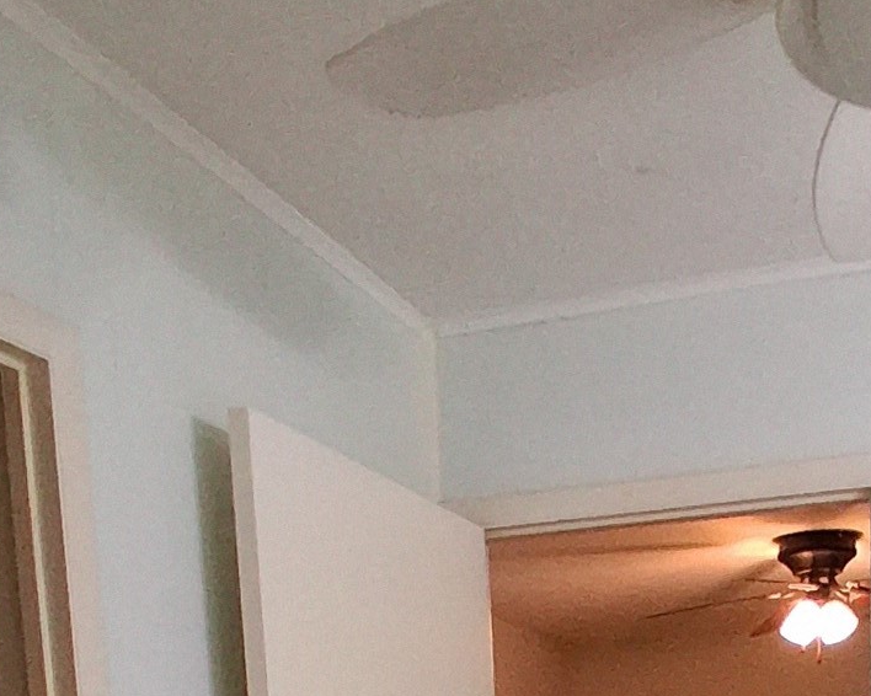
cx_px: 673
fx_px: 1237
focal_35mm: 48
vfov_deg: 24.9
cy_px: 1016
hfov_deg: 37.6
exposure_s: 1/40
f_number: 2.2
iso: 400
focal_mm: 1.4
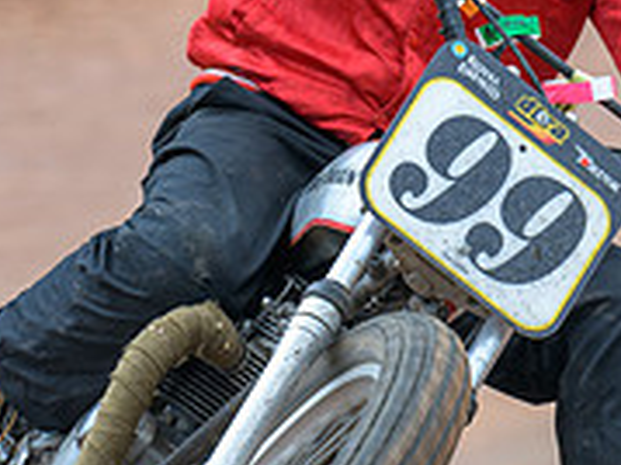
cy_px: 294
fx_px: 14629
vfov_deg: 1.8
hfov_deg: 2.4
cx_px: 312
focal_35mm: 816
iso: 220
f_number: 4
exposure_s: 1/400
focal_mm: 200
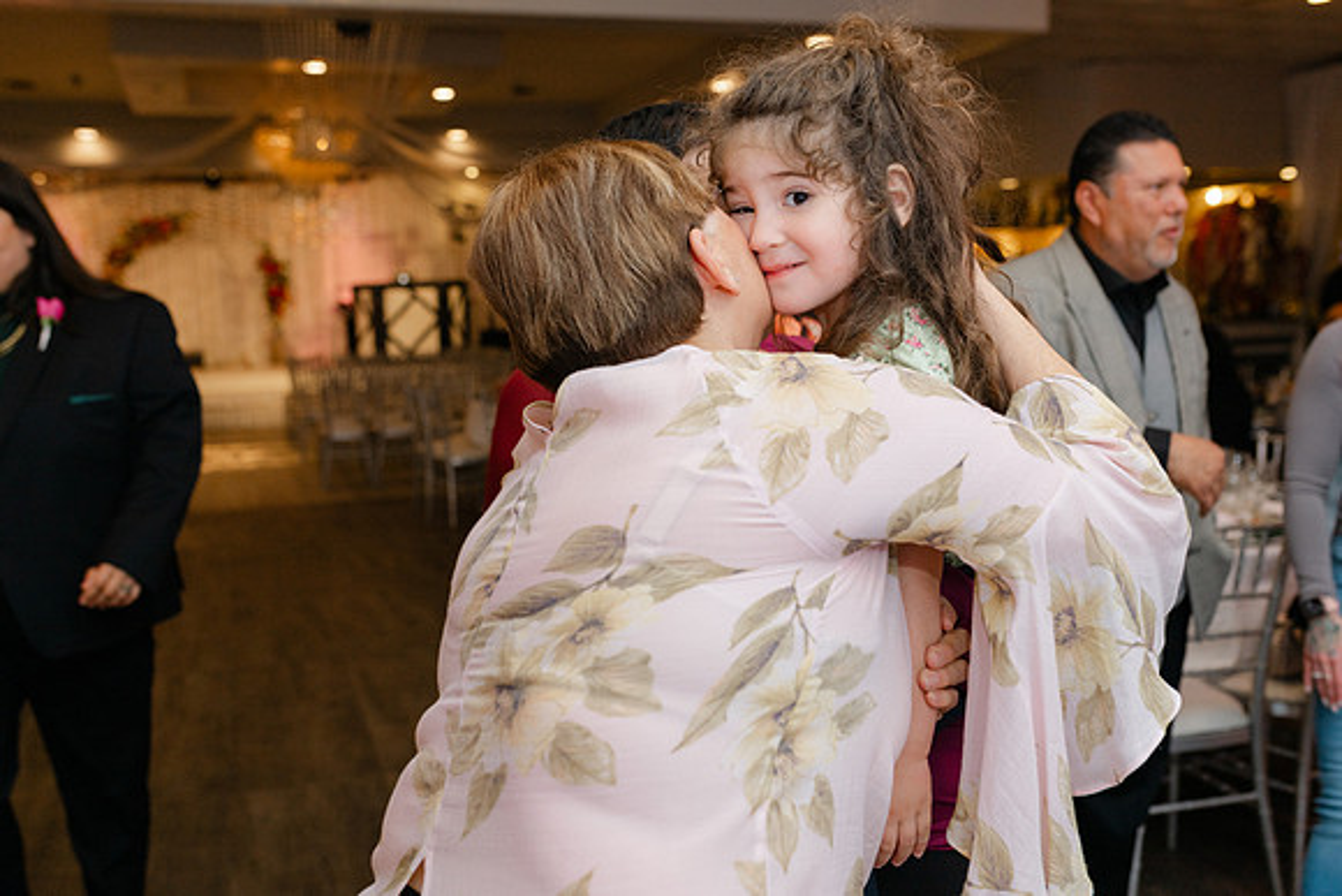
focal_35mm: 36
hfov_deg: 53.3
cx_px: 671
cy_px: 448
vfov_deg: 37.0
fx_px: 1337
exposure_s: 1/160
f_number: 4
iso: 400
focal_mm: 35
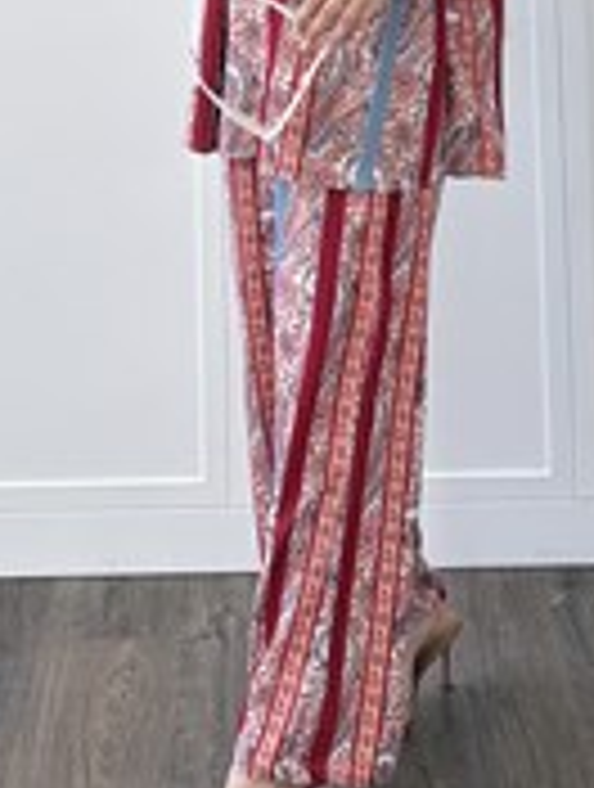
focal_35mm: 73
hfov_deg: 20.2
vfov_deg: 24.8
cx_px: 284
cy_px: -83
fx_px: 1664
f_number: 1.78
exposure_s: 1/1091
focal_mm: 6.76
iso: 250
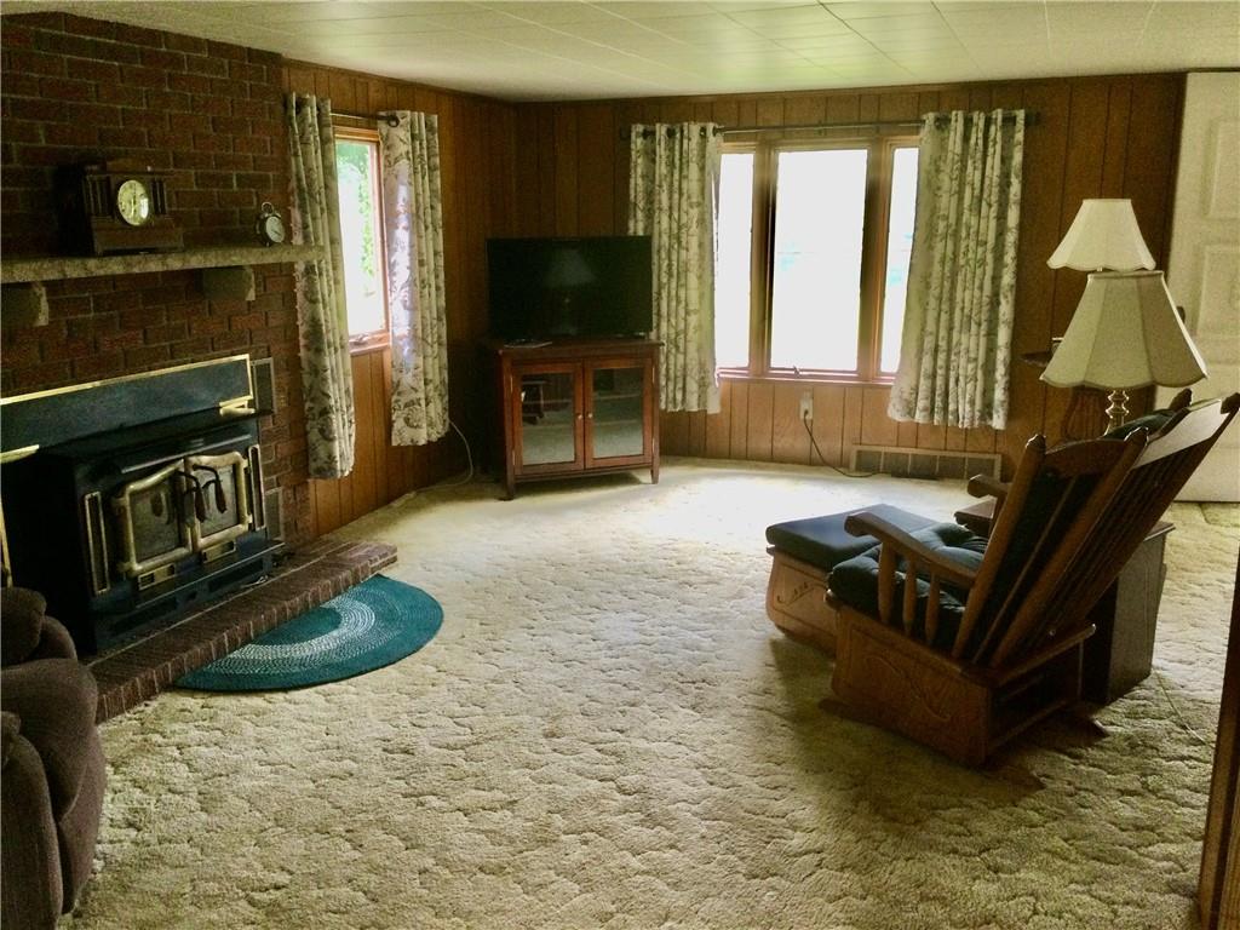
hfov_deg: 58.4
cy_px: 465
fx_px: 1110
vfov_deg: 45.4
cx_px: 620
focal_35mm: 31
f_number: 2.4
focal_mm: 3.3
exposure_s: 1/30
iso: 64
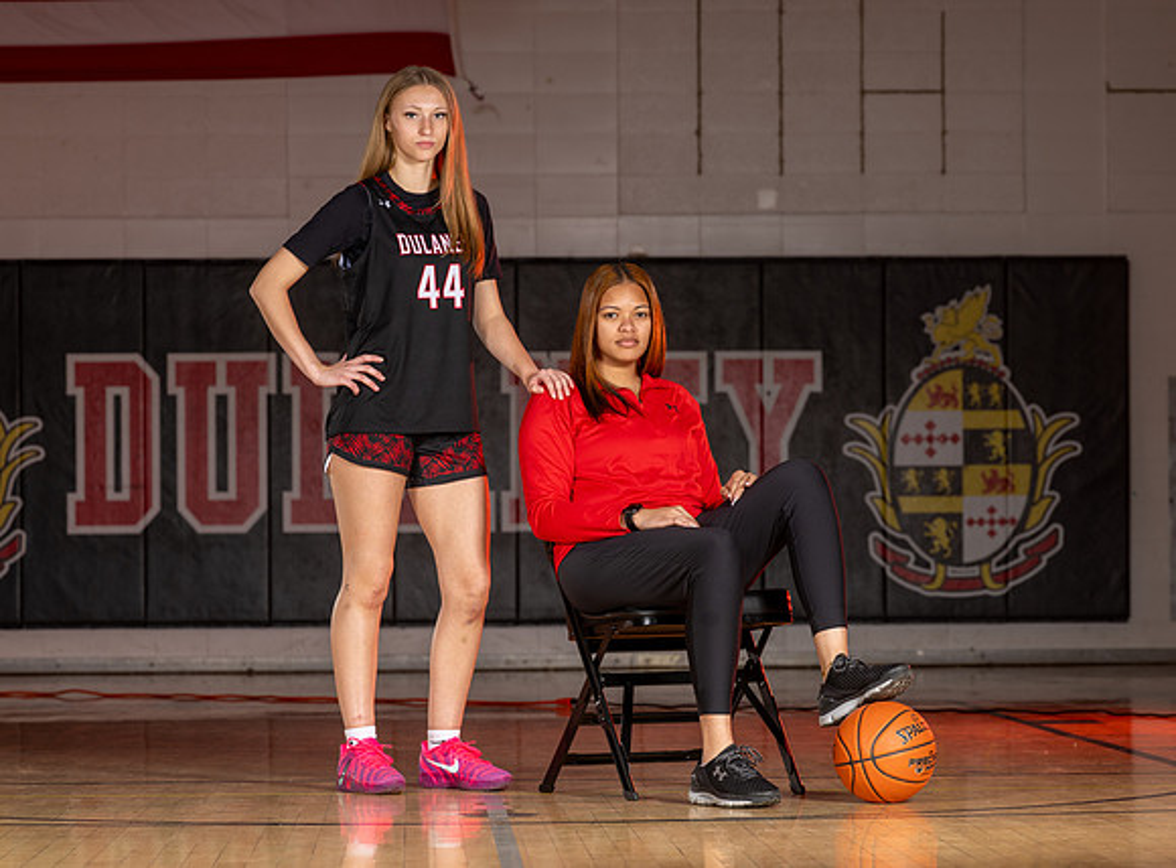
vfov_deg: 11.2
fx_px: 4430
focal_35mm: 131
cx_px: 606
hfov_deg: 15.1
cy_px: 437
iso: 80
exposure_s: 1/125
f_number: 6.3
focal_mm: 115
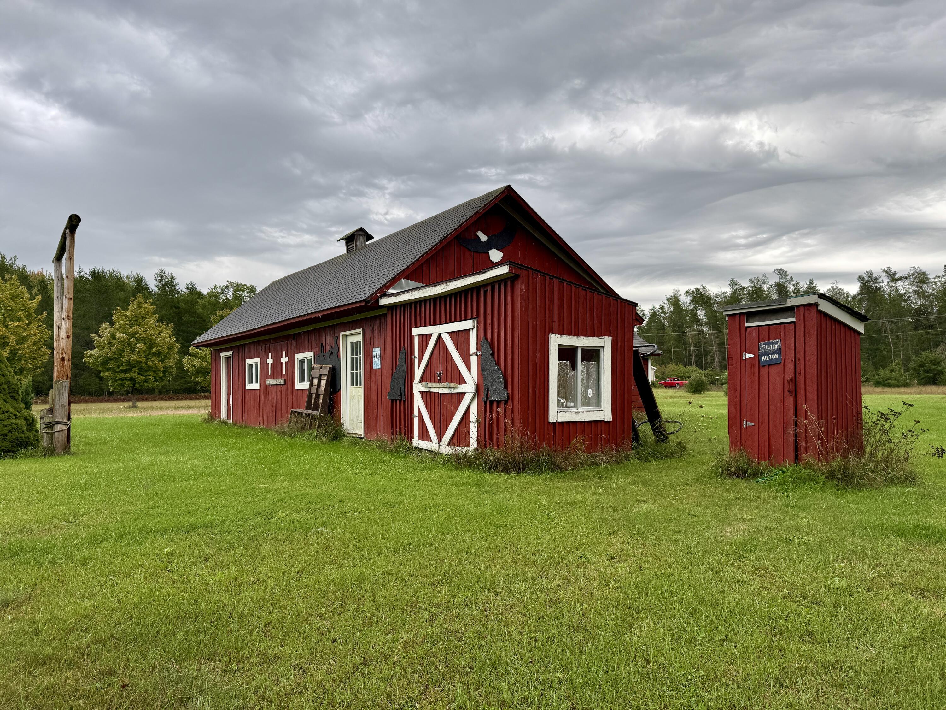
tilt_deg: +2.8
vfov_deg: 56.8
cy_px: 355
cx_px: 473
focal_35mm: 24
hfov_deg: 71.6
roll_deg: +0.6
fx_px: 656
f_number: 1.78
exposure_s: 1/497
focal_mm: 6.76
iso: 80
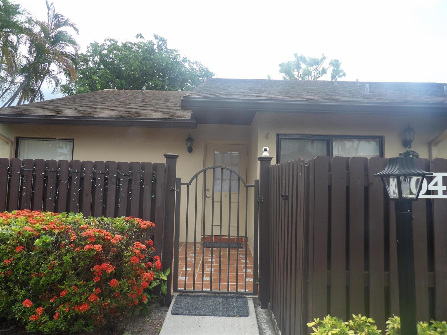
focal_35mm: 24
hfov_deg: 71.6
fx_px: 310
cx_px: 224
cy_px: 168
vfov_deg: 56.8
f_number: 3.2
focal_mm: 4.3
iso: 100
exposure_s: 1/354
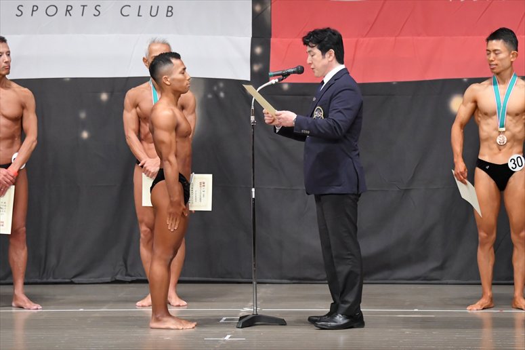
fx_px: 2944
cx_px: 262
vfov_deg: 6.8
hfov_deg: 10.2
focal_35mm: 202
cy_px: 175
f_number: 5.6
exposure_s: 1/400
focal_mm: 135
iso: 6400
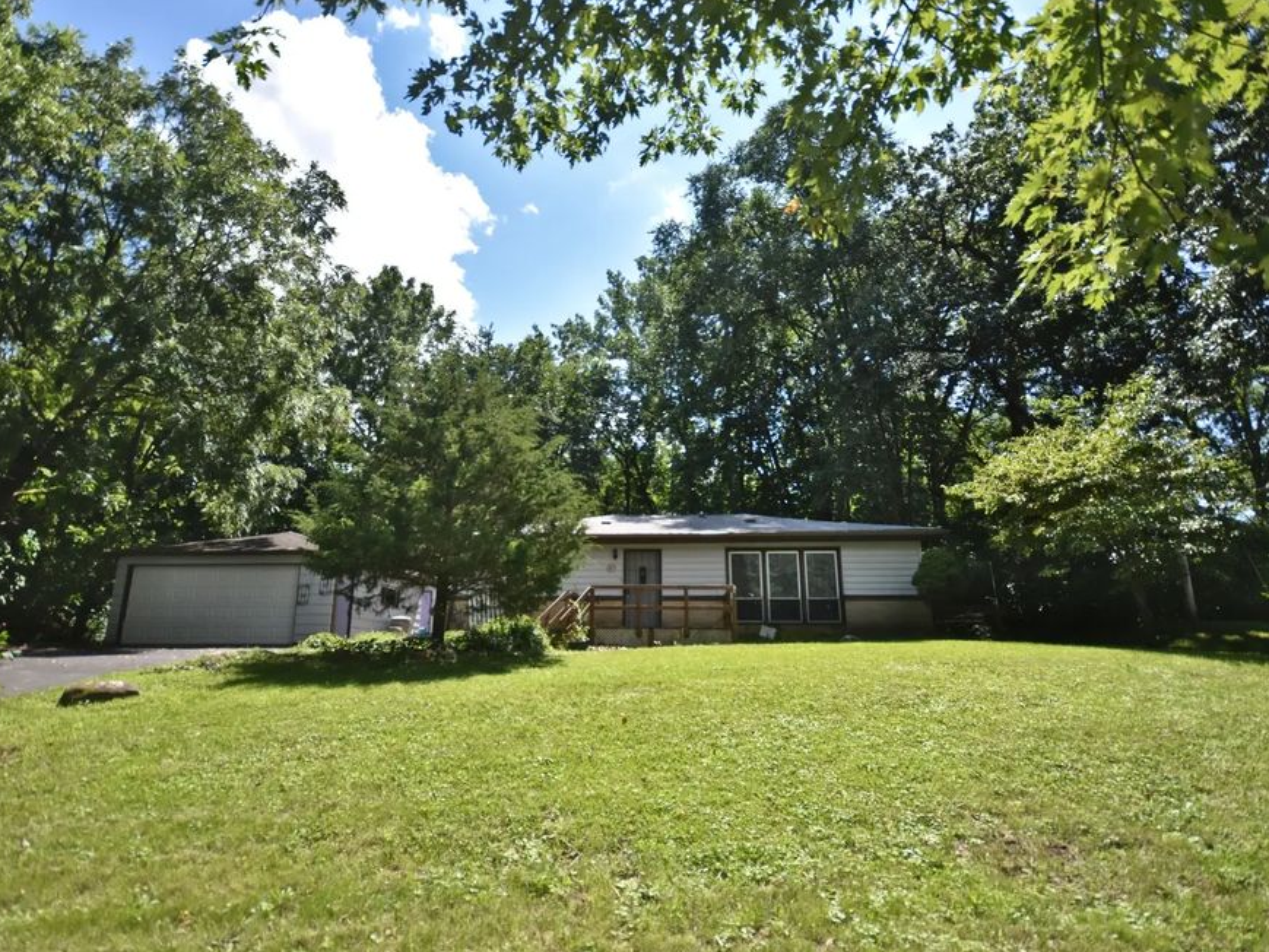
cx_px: 618
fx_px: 623
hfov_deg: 91.0
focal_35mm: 17
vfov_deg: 74.7
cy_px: 496
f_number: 4.5
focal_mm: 10
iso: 500
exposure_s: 1/2500
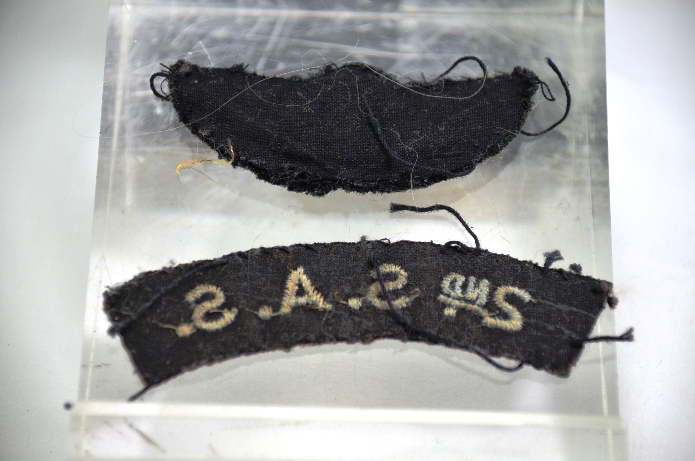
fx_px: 3468
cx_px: 348
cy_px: 230
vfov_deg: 7.6
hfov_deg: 11.4
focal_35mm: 180
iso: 500
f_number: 5.6
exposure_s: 1/250
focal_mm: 120
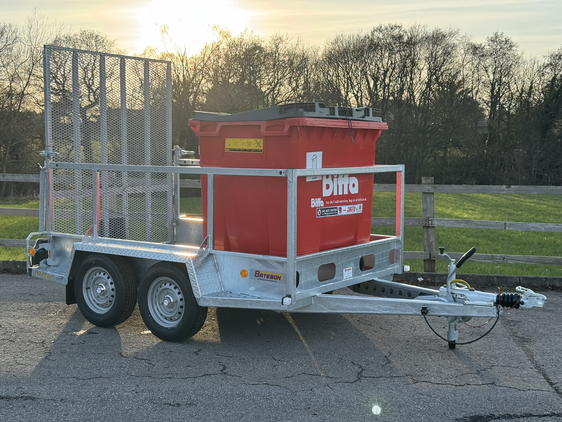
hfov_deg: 39.7
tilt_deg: -5.6
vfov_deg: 30.3
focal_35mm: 48
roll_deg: +1.3
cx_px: 281
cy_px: 211
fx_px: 779
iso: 64
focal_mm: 6.76
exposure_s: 1/1366
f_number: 1.78
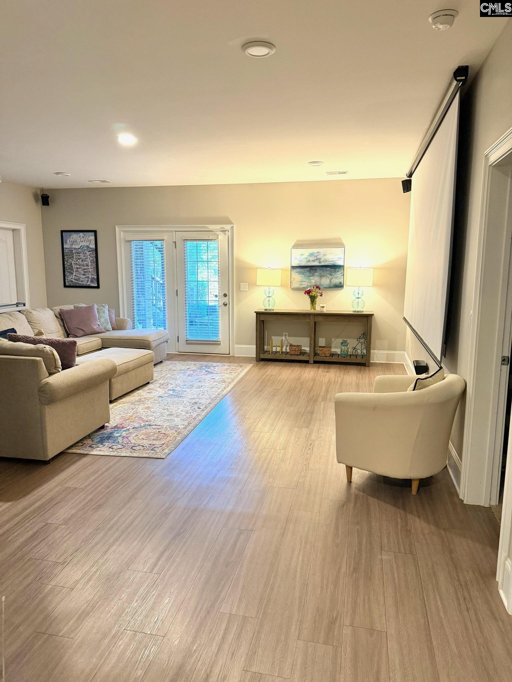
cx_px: 256
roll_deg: -0.2
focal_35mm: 24
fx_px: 473
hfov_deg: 56.8
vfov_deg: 71.6
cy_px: 341
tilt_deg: -9.5
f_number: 1.78
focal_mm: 6.76
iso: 320
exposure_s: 1/60
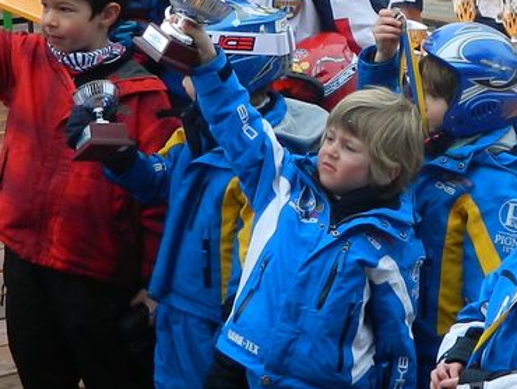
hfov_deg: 14.6
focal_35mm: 134
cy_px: 60
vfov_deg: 11.0
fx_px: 2003
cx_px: 421
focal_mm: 5.6
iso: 80
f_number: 3.2
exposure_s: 1/640
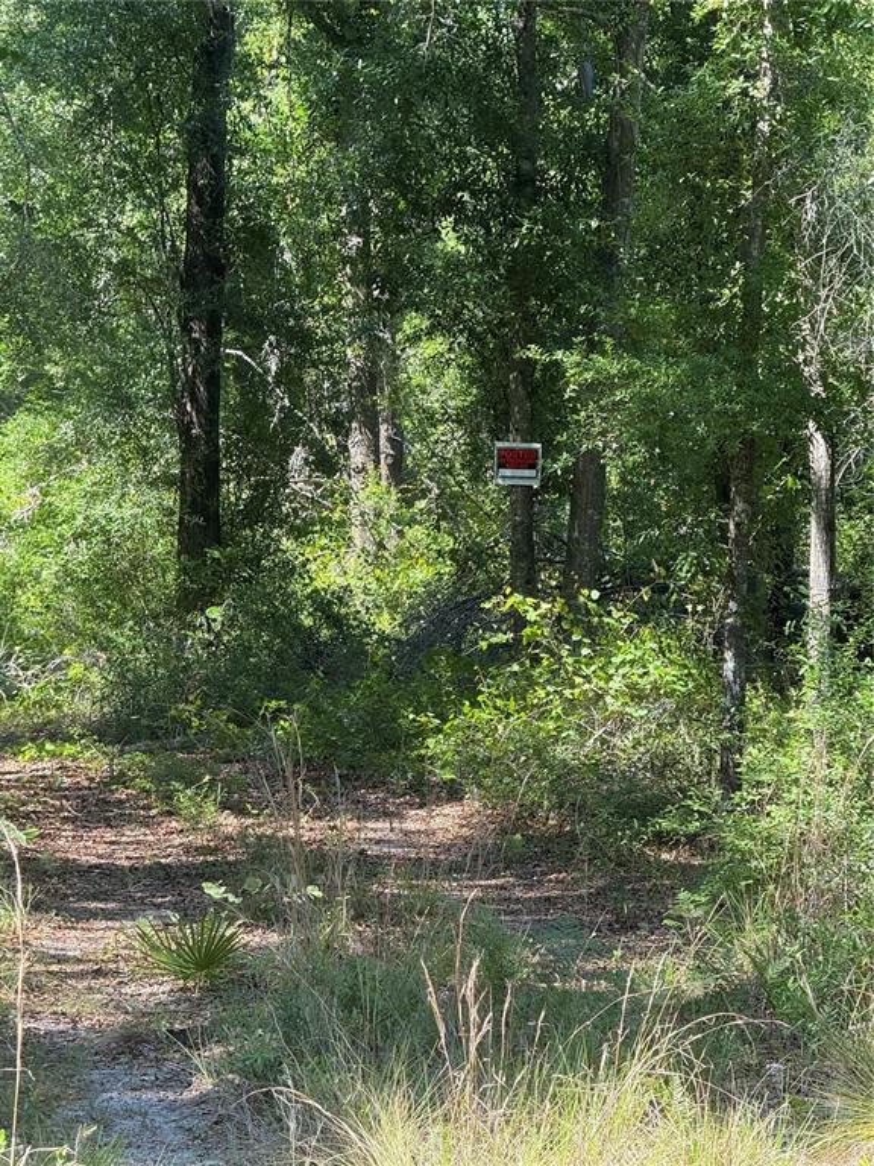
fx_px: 4040
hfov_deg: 12.3
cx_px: 437
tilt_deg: +0.5
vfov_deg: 16.4
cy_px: 583
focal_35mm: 120
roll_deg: -1.5
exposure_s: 1/180
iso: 64
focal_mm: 15.66
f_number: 2.8
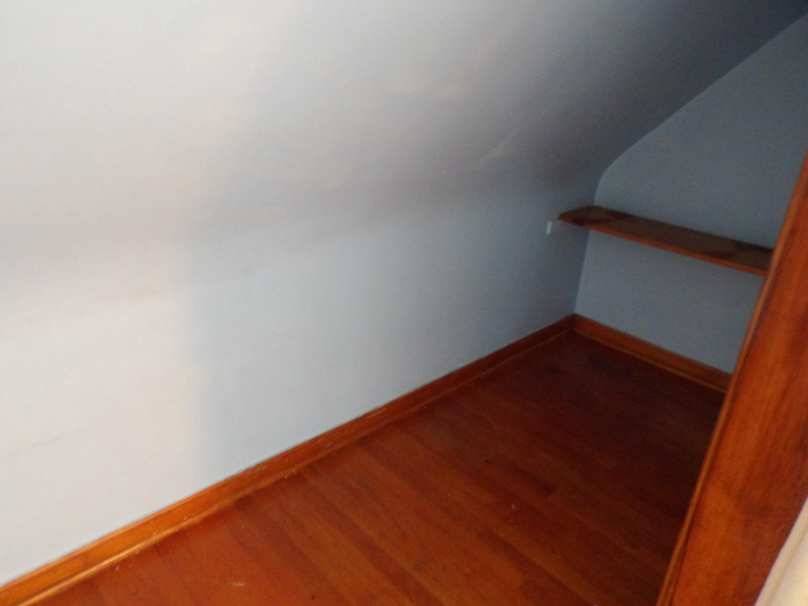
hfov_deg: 71.6
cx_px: 404
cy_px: 303
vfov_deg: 56.8
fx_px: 560
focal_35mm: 24
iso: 800
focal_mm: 4.3
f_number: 3.2
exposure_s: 1/5
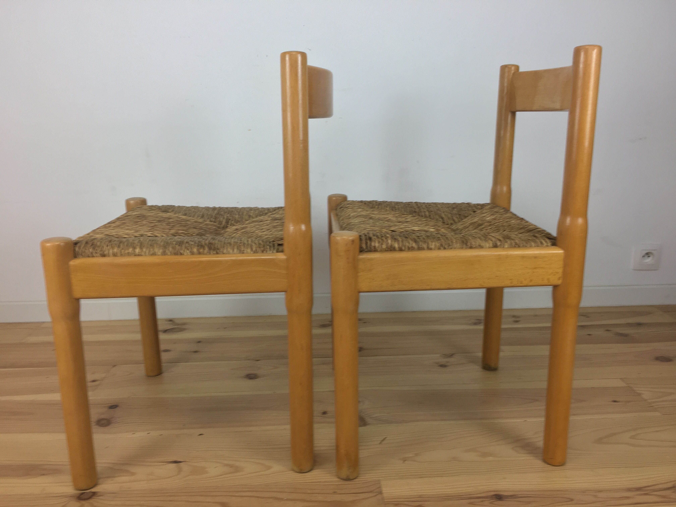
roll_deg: +0.5
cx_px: 338
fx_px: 566
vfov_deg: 48.2
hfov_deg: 61.7
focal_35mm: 29
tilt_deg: -13.7
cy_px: 254
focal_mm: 4.15
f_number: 2.2
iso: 25
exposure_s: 1/33
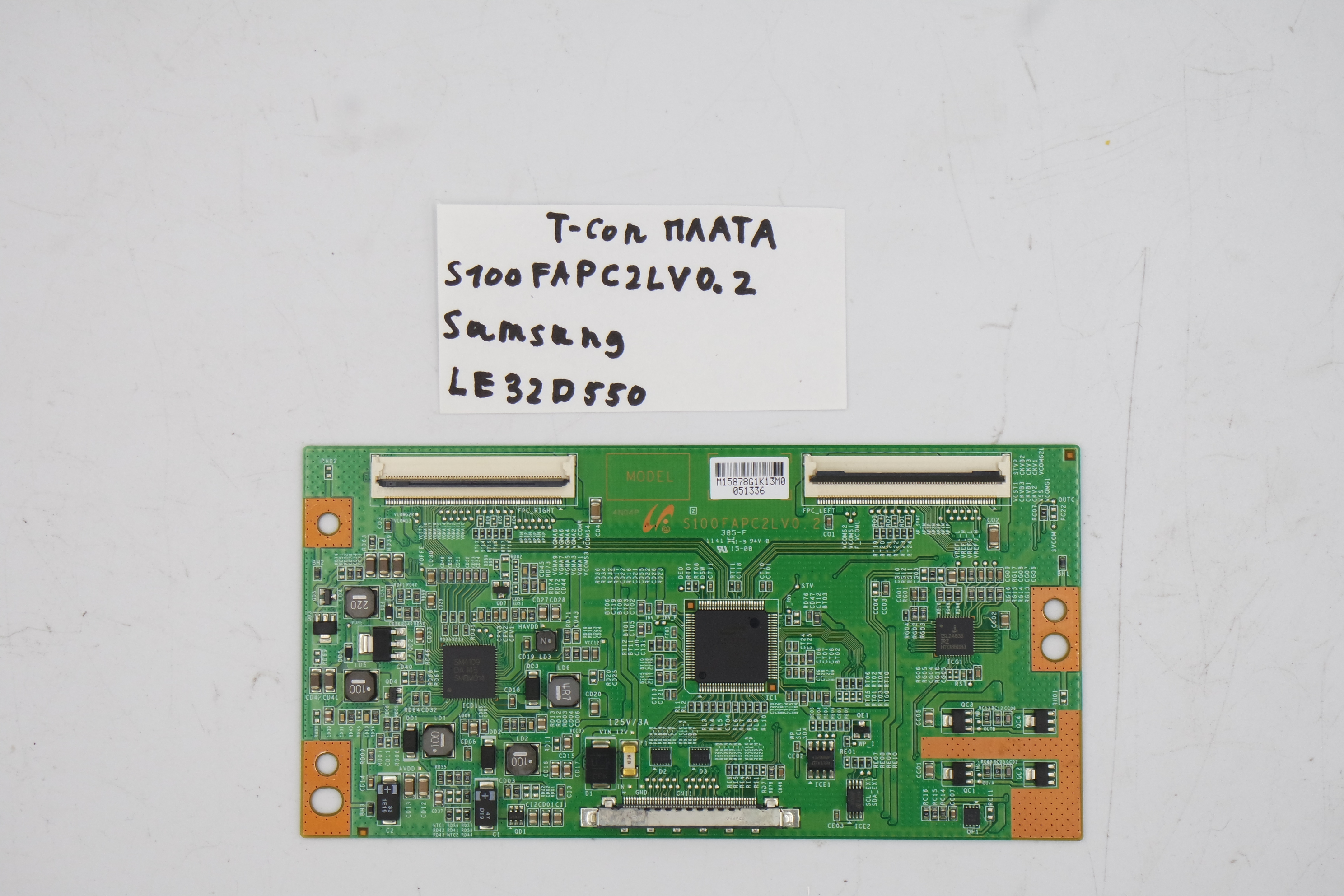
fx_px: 2688
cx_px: 672
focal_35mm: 72
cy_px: 448
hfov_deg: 28.1
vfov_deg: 18.9
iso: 200
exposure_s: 1/160
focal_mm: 27
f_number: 5.6
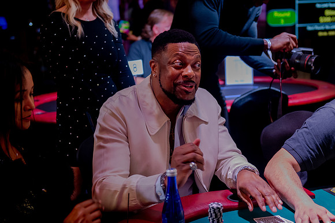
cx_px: 184
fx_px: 563
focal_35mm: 61
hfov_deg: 33.1
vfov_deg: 22.4
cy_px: 100
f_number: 3.2
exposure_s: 1/100
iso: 3200
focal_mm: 55
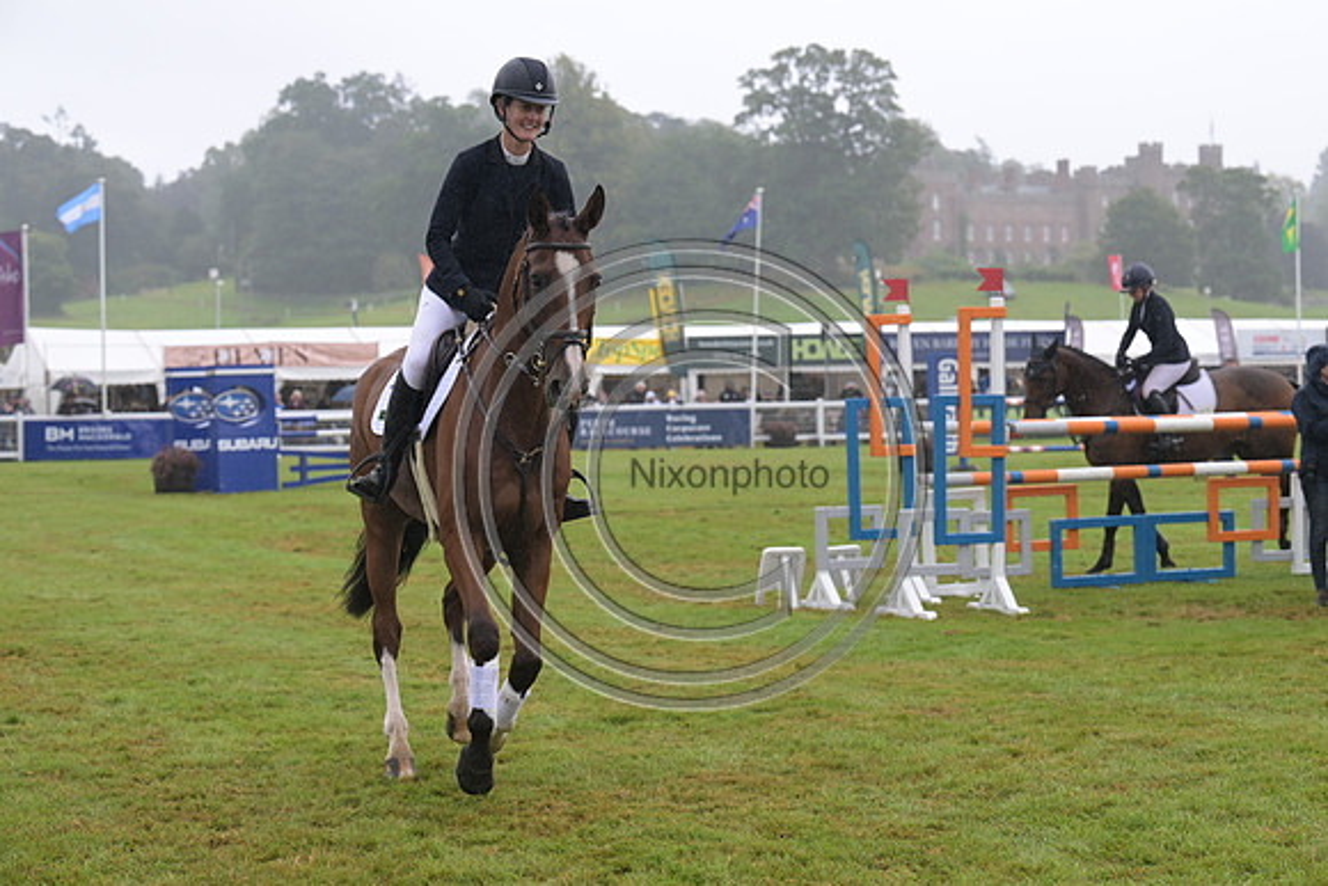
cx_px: 664
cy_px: 443
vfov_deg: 15.7
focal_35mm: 87
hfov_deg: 23.4
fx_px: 3210
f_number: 5.6
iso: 900
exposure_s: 1/800
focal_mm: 87
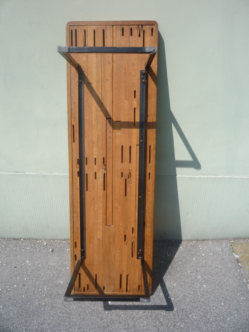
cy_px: 166
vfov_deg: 60.0
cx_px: 124
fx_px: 288
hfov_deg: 46.8
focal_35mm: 30
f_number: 5.6
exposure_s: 1/400
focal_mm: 5.2
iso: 100
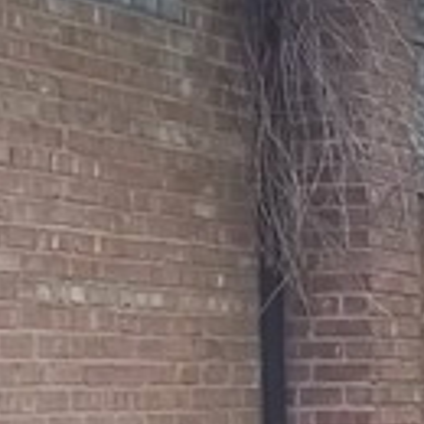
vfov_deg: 8.5
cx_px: 610
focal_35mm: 204
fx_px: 2827
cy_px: 382
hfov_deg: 8.4
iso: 160
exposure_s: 1/80
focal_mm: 8.3
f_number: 4.58
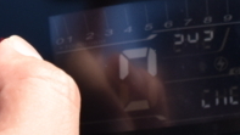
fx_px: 1350
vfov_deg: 5.6
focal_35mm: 212
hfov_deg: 10.1
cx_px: 179
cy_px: -170
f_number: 8
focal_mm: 26
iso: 400
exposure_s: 1/500
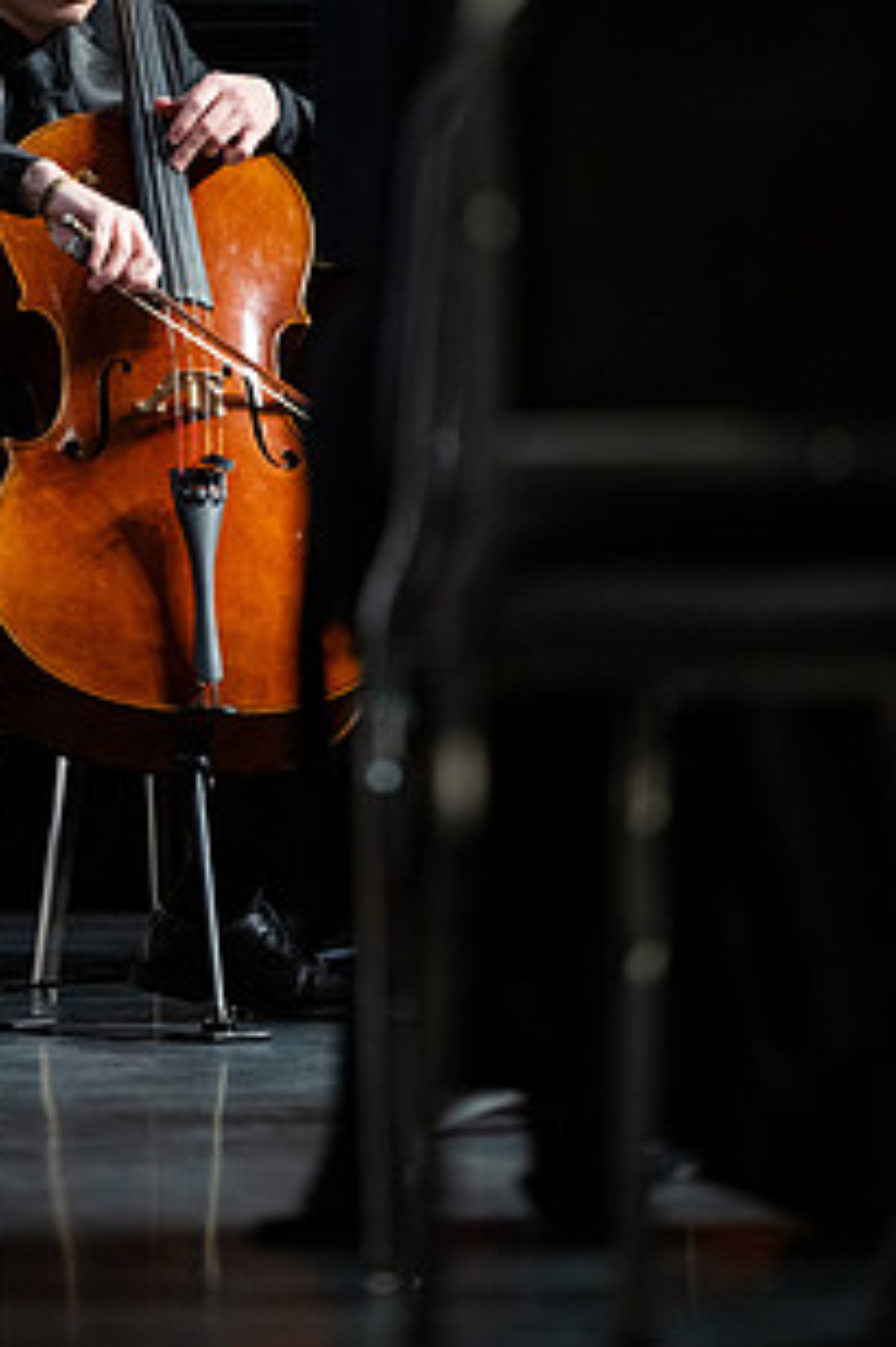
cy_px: 389
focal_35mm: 292
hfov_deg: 4.7
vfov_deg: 7.1
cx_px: 315
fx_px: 10913
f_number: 2.8
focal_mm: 200
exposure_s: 1/400
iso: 2000
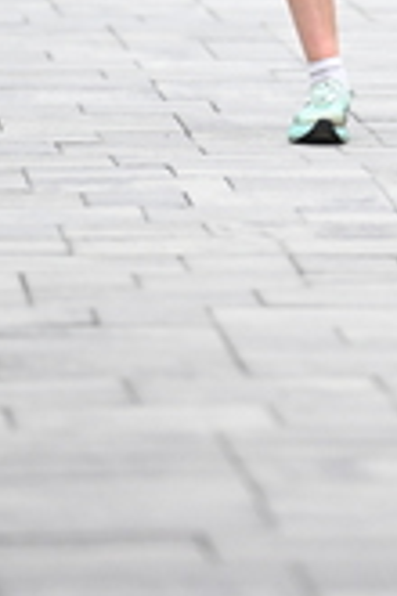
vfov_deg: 3.1
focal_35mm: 665
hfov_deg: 2.1
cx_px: 439
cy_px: -181
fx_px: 10999
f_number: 2.8
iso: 1600
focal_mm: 200
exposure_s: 1/1250
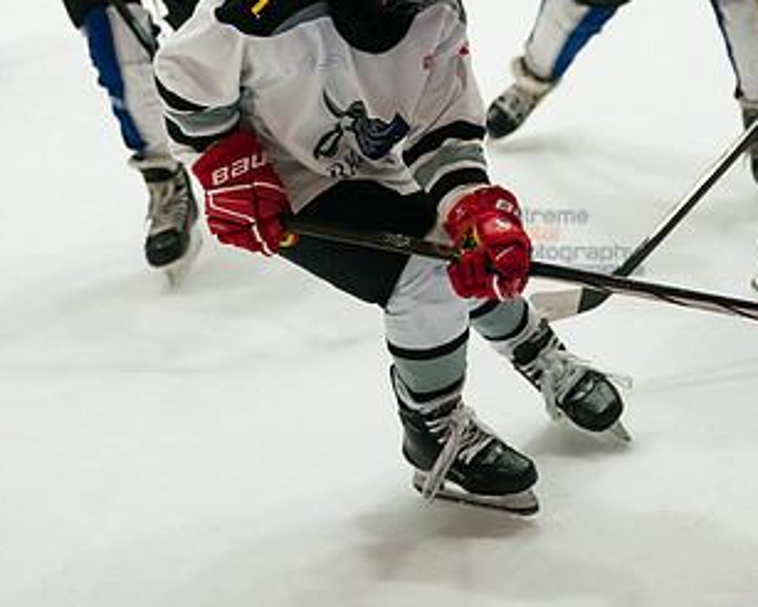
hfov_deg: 11.8
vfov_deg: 9.4
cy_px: 149
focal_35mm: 164
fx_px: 3681
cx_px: 409
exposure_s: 1/1250
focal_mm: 78
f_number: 2.8
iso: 3200
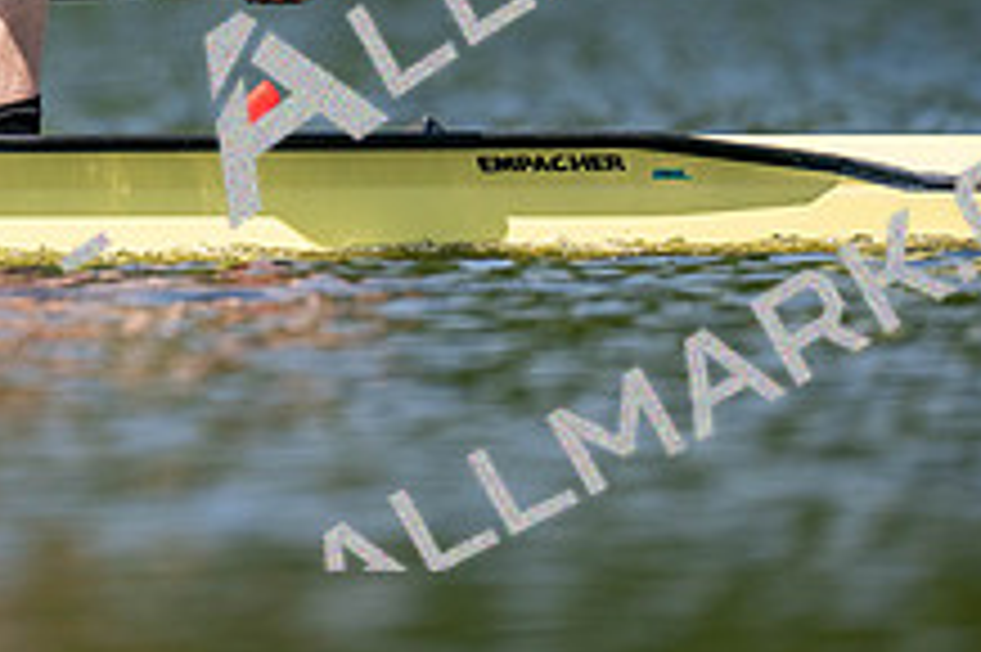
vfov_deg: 0.9
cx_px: -180
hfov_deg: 1.3
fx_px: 43511
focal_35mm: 1598
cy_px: -200
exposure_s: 1/2500
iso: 250
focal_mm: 600
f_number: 4
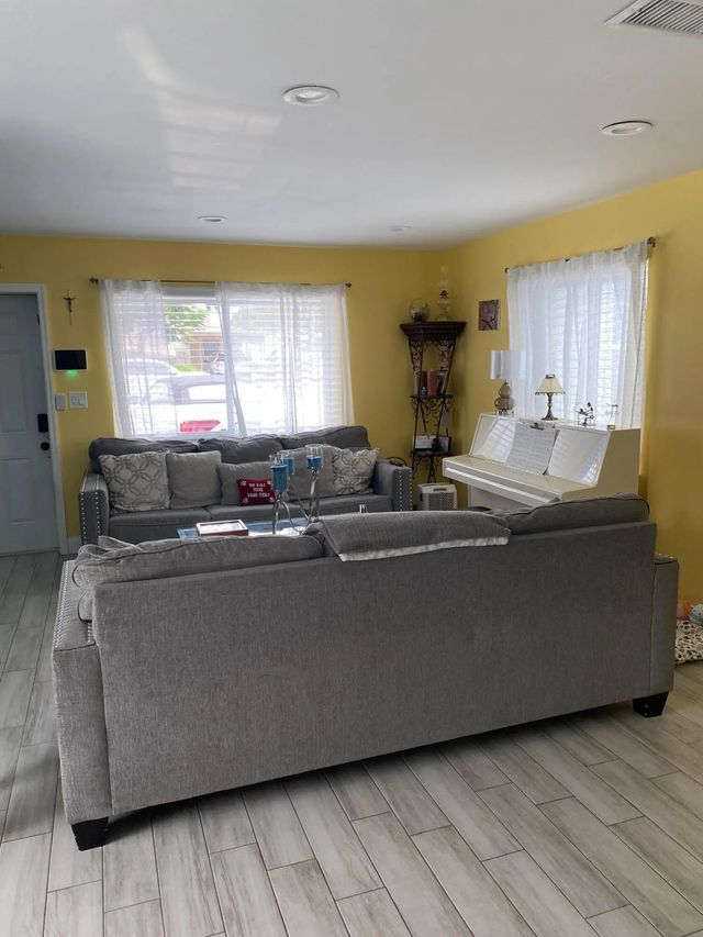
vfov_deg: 67.3
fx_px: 704
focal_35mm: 26
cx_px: 352
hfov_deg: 53.1
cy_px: 468
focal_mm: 4.25
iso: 125
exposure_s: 1/120
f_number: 1.8
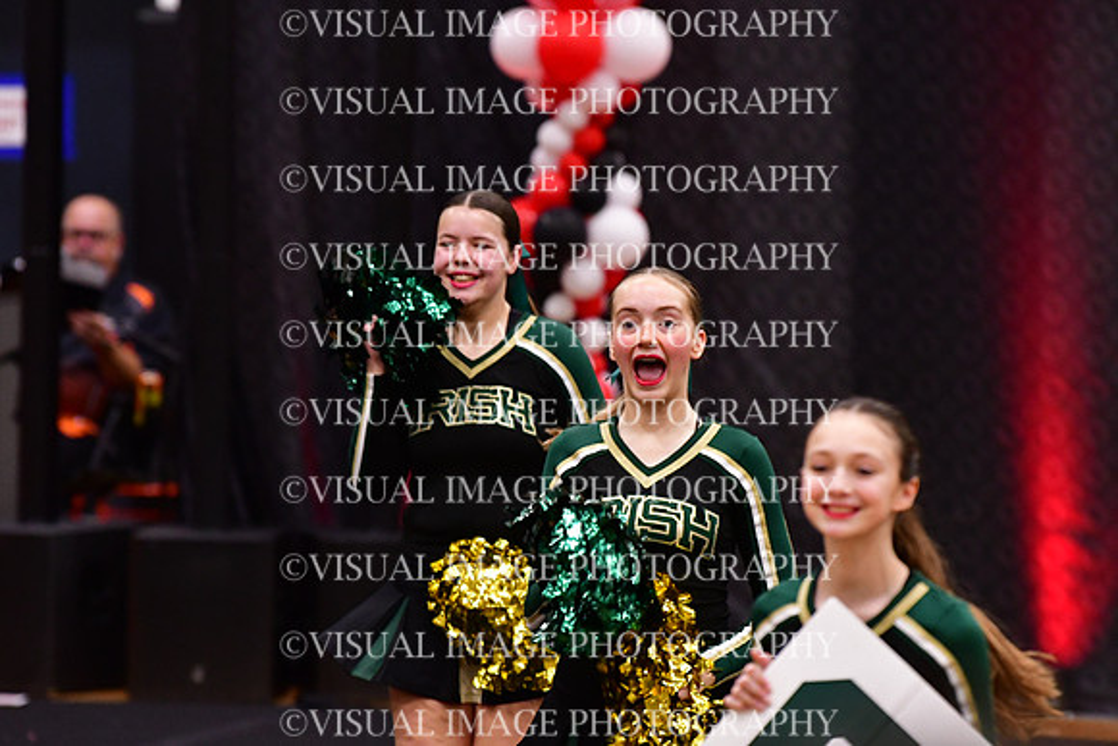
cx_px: 559
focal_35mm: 300
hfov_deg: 6.9
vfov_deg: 4.6
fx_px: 9318
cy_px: 373
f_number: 3.5
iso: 4000
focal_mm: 200
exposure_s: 1/500
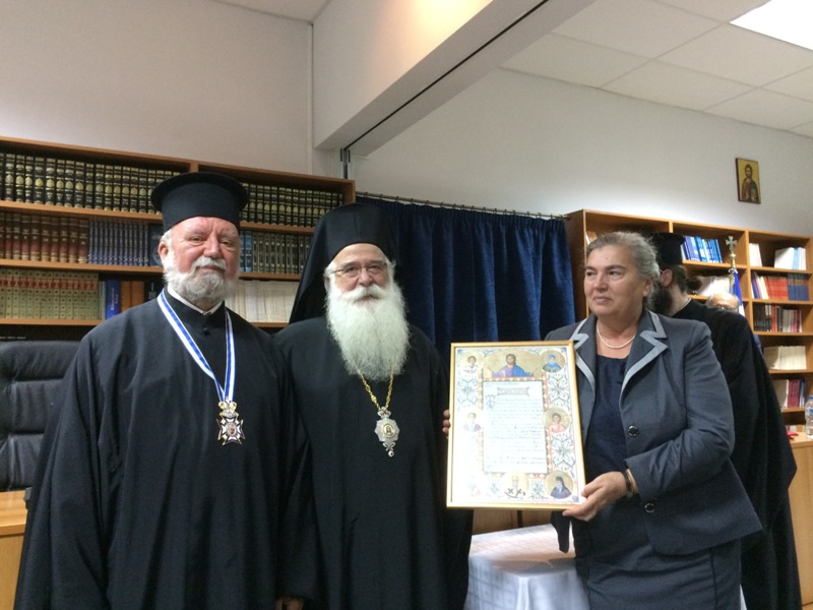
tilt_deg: +3.7
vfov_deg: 48.2
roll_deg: +1.7
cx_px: 406
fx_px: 681
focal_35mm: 29
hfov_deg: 61.7
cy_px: 305
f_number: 2.2
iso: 250
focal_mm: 4.15
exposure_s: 1/20
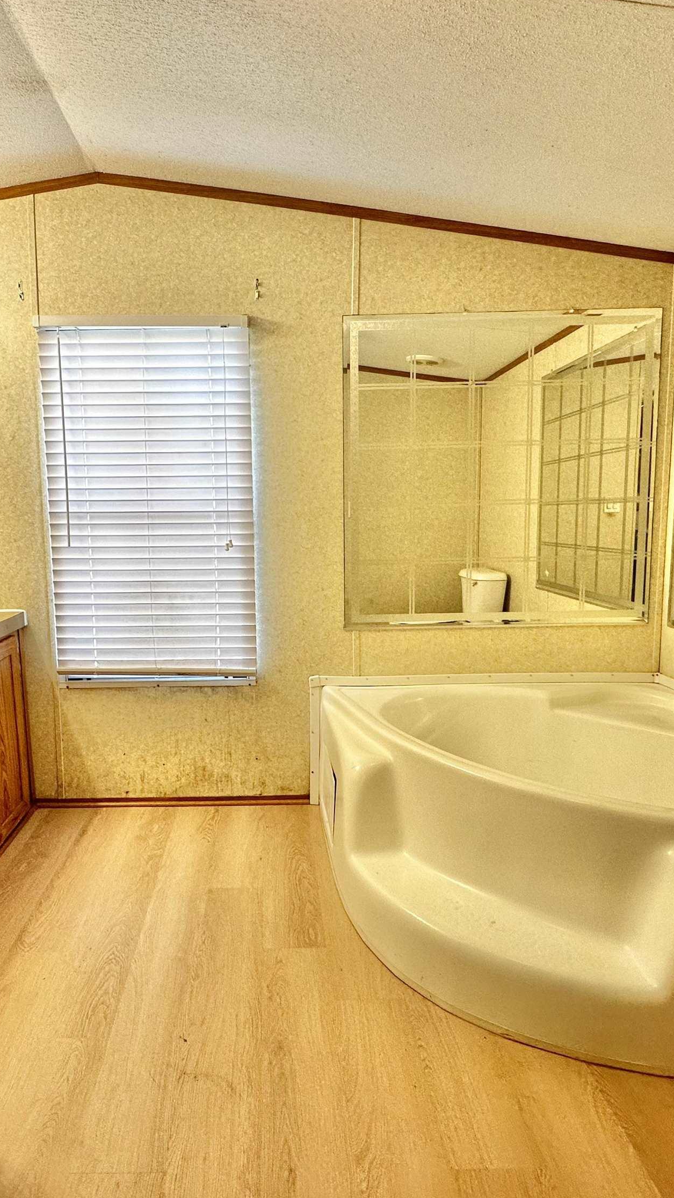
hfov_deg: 53.2
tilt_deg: -6.4
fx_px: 667
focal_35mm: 21
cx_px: 267
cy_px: 588
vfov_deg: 83.8
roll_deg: +1.6
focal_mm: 2.22
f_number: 2.2
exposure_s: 1/120
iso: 125
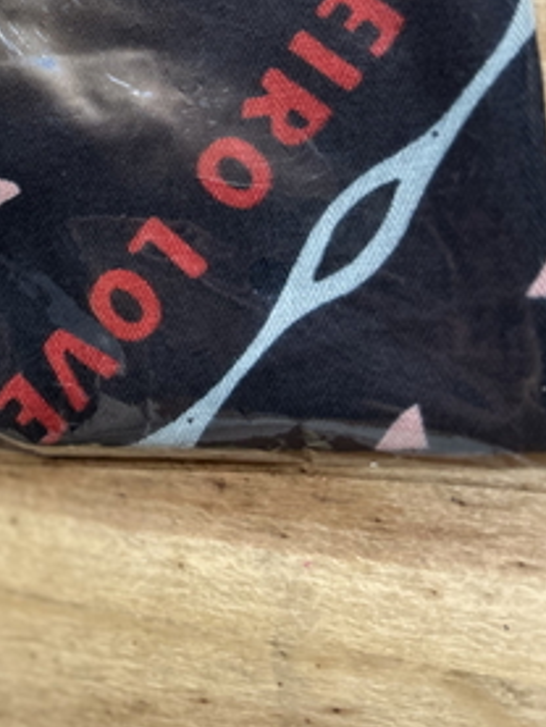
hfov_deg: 28.4
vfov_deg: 36.4
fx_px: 1051
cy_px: 106
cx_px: 100
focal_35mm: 50
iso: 250
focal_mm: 5.7
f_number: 1.5
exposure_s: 1/50
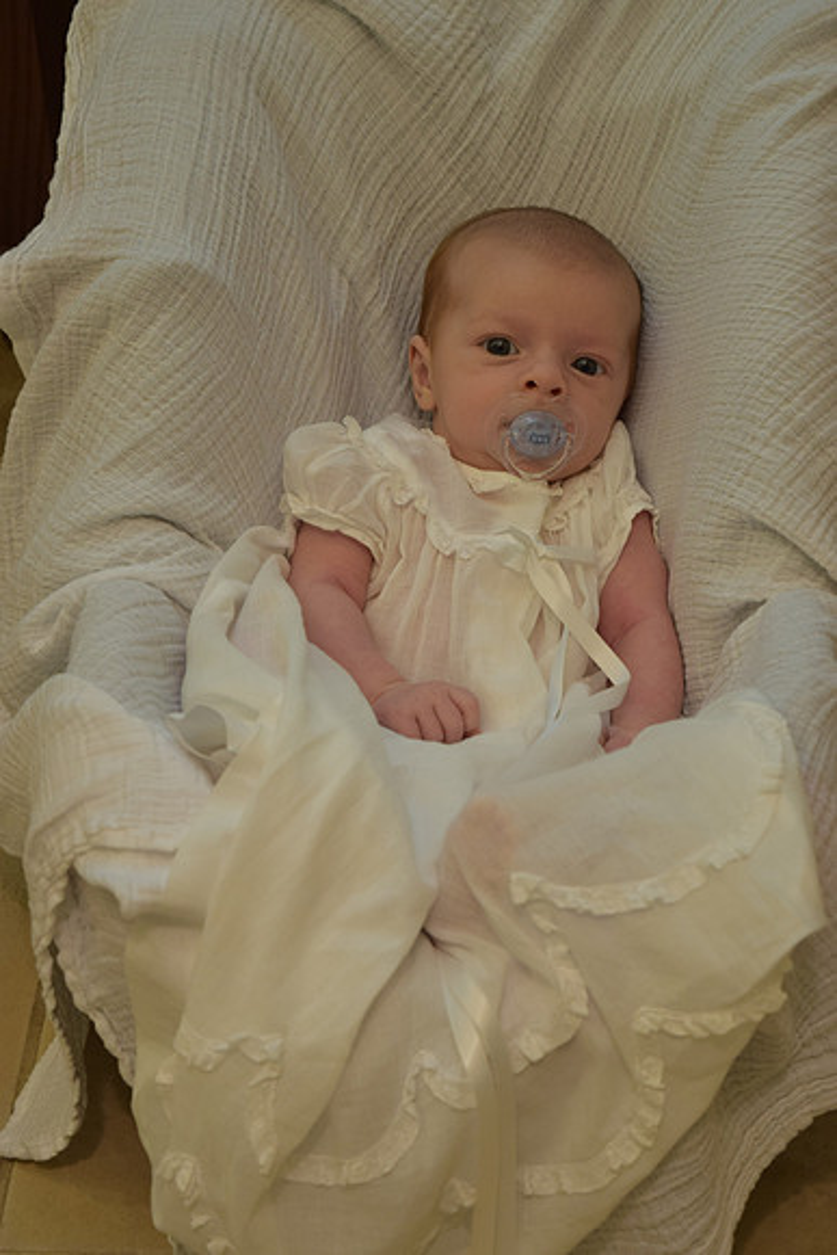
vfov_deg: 26.0
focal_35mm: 78
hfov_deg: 17.5
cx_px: 418
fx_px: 2718
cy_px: 628
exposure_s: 1/60
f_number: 5.6
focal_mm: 52
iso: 500
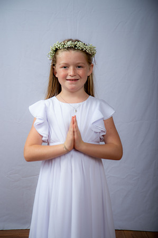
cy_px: 119
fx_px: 515
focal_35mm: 78
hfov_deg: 17.5
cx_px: 79
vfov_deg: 26.0
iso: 250
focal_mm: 78
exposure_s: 1/200
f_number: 6.3
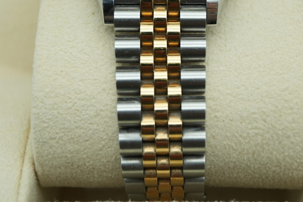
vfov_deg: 16.0
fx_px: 707
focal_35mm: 84
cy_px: 15
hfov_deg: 24.2
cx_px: 162
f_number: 5
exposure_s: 1/250
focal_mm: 35
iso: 400
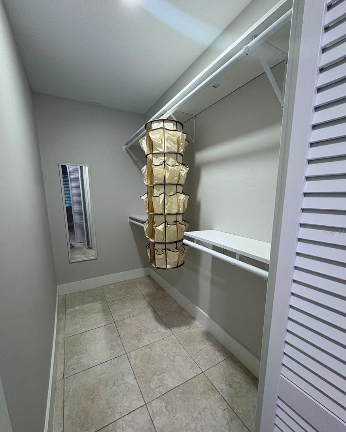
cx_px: 173
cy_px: 232
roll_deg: +0.6
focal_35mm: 15
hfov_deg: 84.1
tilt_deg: -10.8
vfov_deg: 96.6
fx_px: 192
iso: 160
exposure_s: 1/60
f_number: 2.2
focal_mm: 2.22
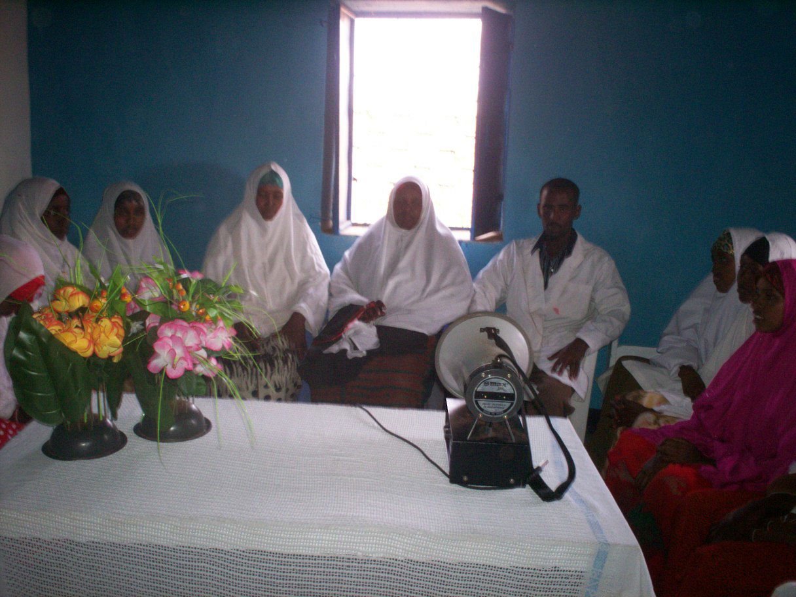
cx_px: 398
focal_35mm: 36
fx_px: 828
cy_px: 298
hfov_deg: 51.4
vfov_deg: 39.7
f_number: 4.5
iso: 140
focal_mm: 6
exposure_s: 1/30
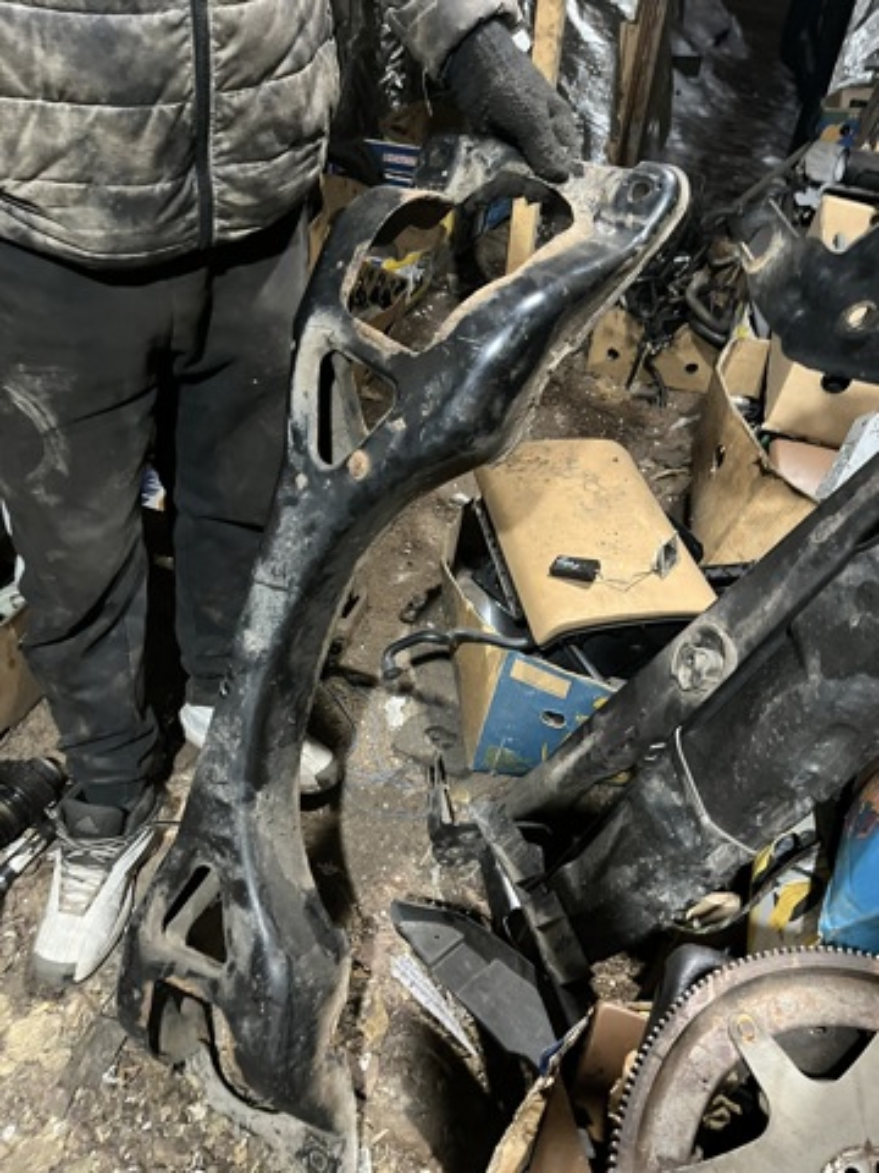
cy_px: 586
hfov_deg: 53.1
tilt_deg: -40.8
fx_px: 880
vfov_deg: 67.3
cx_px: 440
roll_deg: -7.4
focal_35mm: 26
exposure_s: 1/25
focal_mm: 5.1
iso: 640
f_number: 1.6
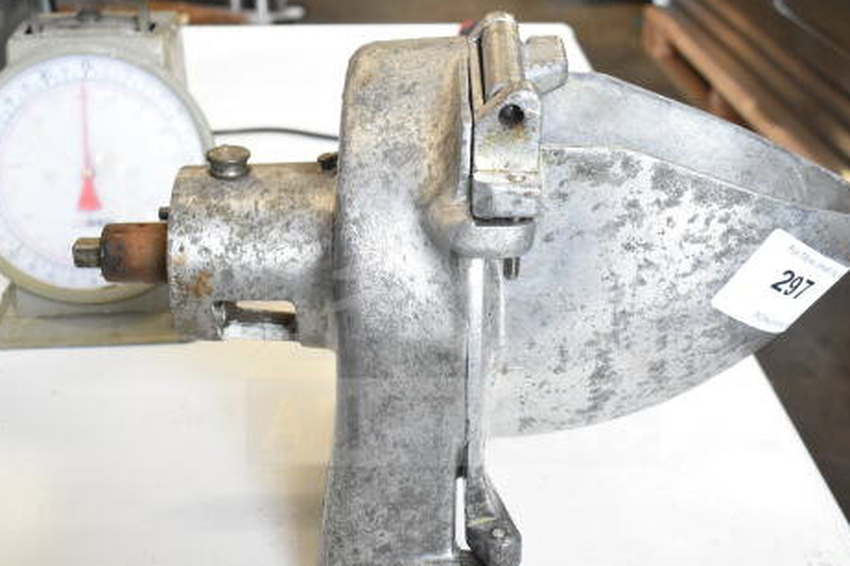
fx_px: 1172
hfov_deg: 39.8
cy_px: 320
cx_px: 452
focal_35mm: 50
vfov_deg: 27.1
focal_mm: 25
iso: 1600
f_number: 4.5
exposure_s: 1/80
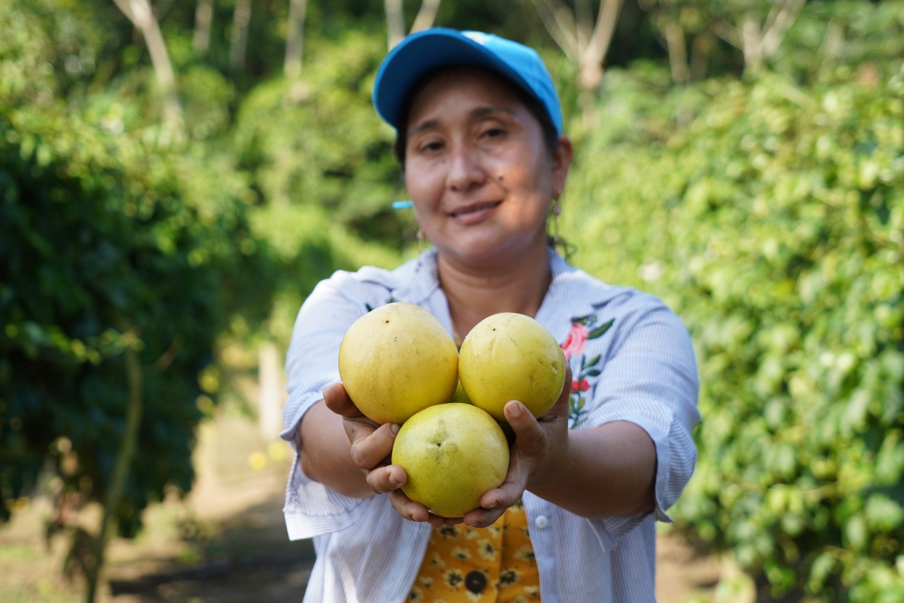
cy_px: 302
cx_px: 452
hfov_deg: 24.8
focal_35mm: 82
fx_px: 2059
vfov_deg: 16.7
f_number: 5.6
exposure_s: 1/500
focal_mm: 82
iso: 400
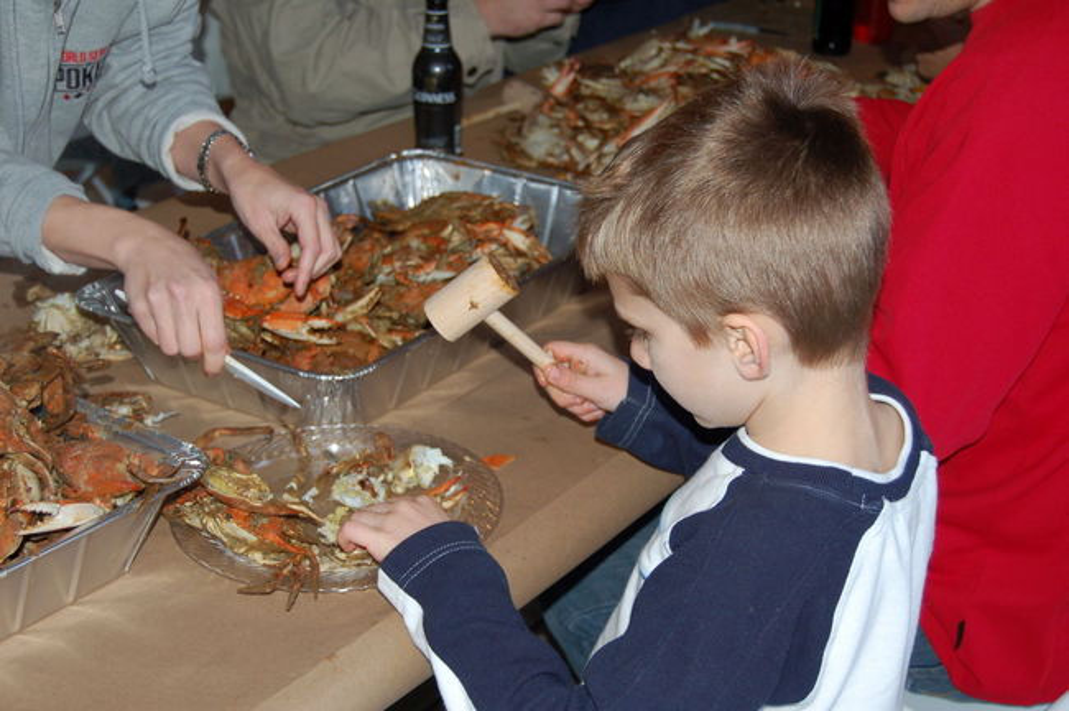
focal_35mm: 57
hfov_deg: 35.1
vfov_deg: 23.7
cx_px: 534
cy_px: 356
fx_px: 1691
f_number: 5
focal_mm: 38
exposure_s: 1/60
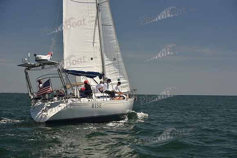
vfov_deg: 19.5
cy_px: 79
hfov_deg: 28.8
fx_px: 461
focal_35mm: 70
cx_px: 118
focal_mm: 70
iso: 250
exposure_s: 1/800
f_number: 6.3
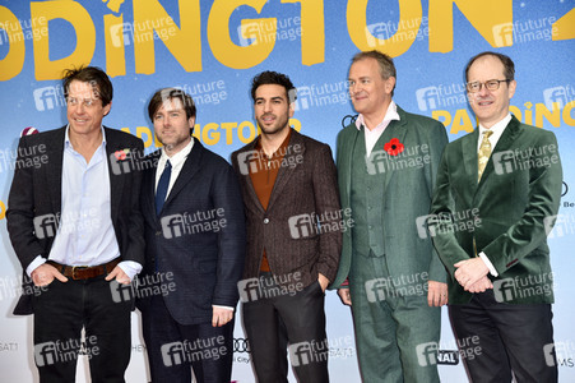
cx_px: 288
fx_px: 1373
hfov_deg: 23.7
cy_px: 192
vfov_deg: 15.9
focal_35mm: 86
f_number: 5.6
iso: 640
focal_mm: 86
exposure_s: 1/200
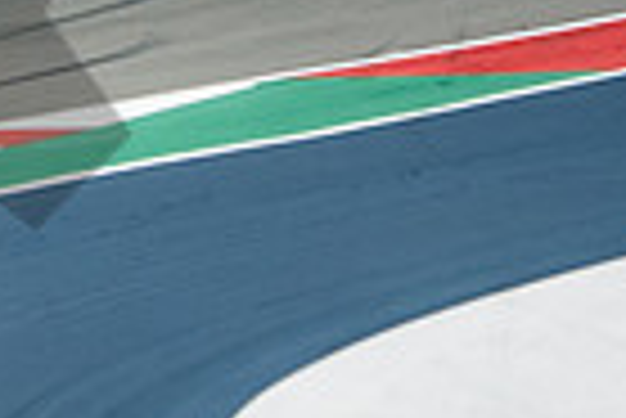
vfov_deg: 1.1
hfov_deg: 1.6
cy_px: -205
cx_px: -306
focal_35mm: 1248
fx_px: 21724
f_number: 2
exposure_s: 1/1250
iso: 800
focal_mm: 200
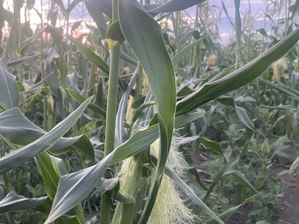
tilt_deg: -10.2
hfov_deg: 37.3
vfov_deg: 30.1
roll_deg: +0.3
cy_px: 137
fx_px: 414
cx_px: 33
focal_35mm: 48
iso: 500
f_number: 1.6
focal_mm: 4.2
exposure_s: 1/44
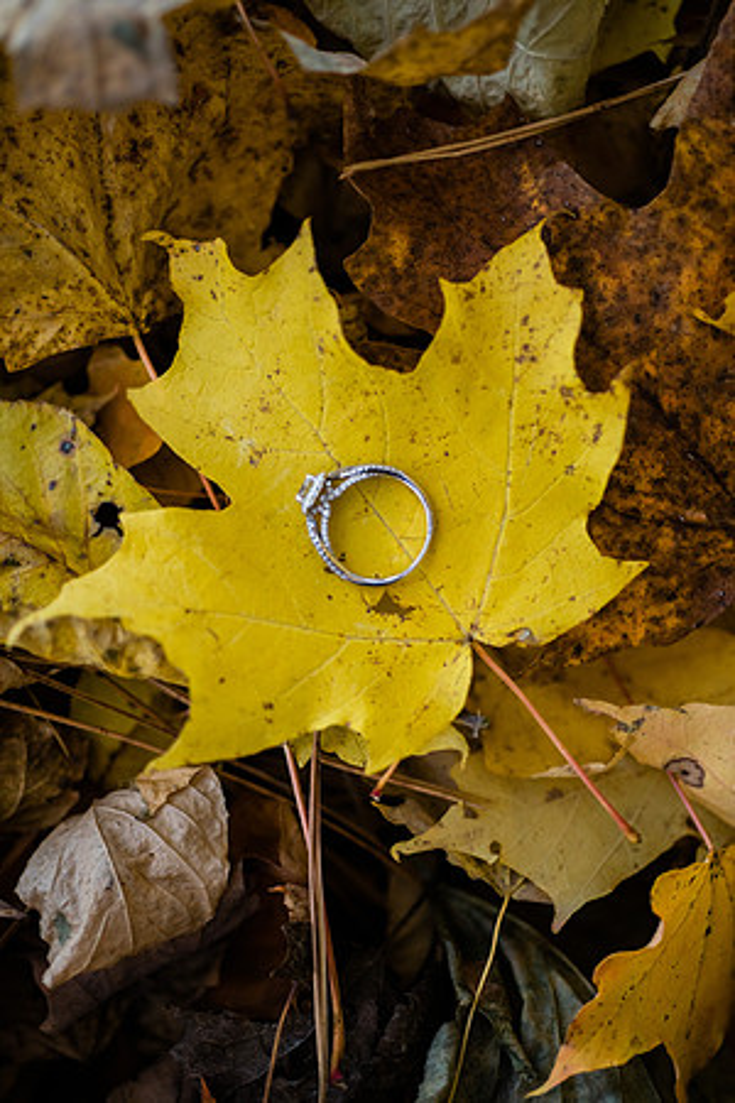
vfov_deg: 33.4
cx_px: 368
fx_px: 1837
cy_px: 552
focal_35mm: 60
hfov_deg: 22.6
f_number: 3.2
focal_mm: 60
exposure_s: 1/200
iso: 500
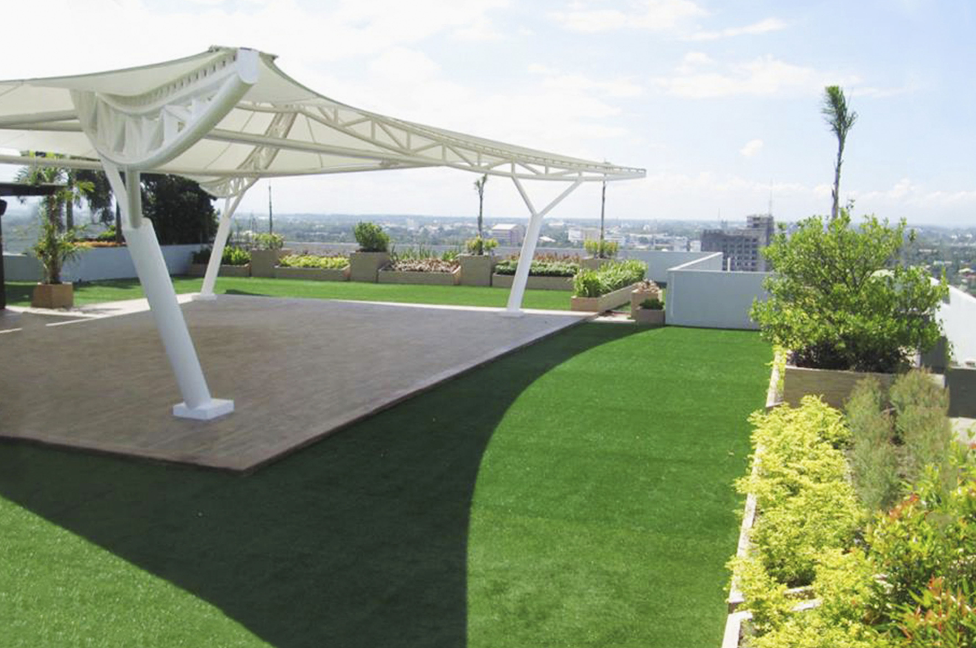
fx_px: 731
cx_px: 488
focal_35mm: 27
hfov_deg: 67.4
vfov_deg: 47.8
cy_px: 324
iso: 200
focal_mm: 18
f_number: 5.6
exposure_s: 1/400
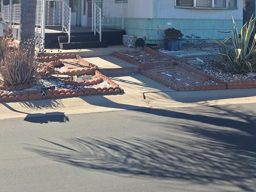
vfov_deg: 27.8
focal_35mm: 49
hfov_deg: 38.7
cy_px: -5
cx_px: 160
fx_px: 362
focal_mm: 5.54
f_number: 1.8
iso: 40
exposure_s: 1/2247
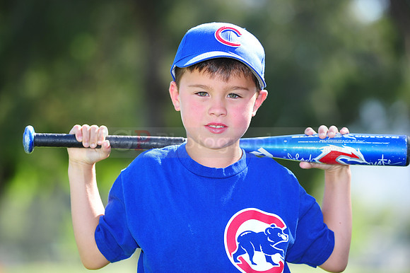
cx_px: 205
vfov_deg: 6.9
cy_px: 136
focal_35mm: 200
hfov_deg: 10.3
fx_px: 2276
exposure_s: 1/250
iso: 200
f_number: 4.5
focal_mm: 200
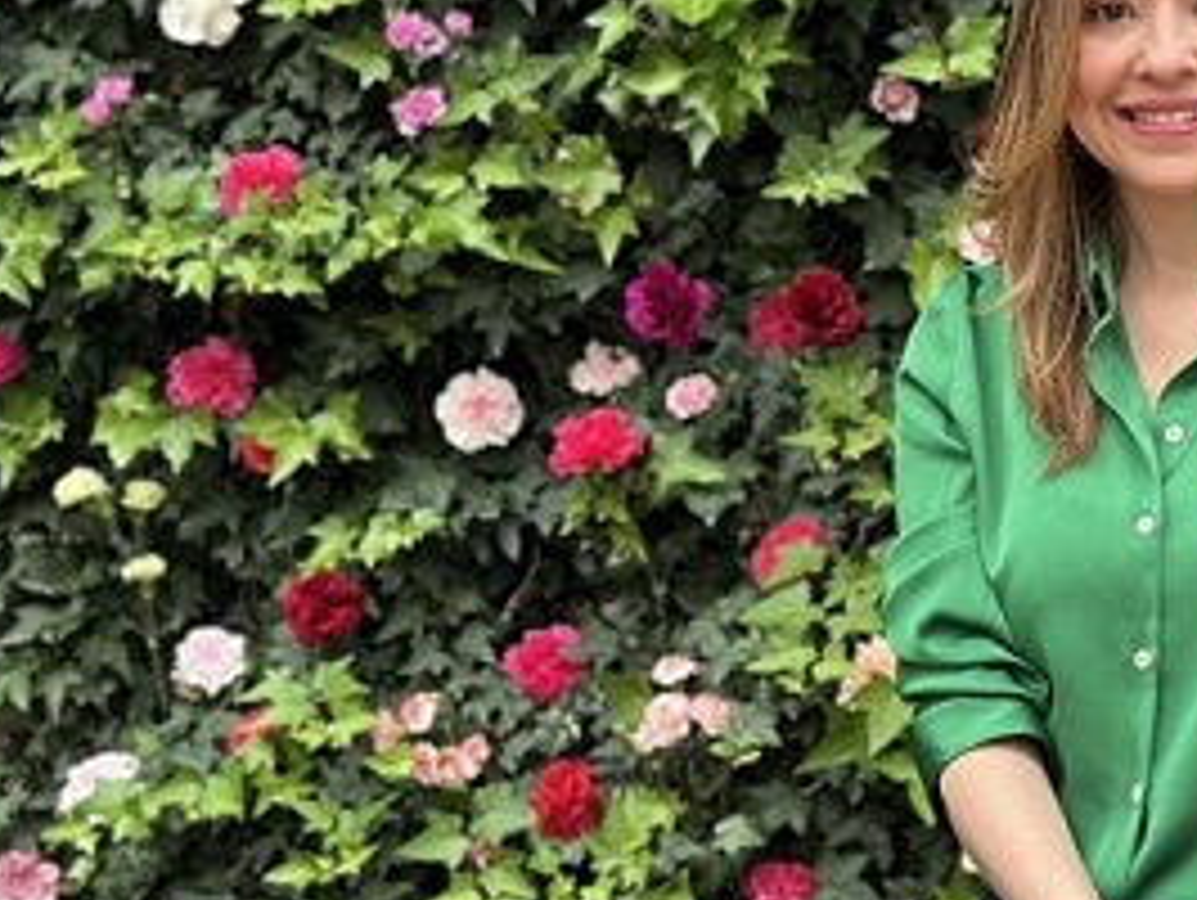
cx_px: 1004
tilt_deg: -2.3
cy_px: 403
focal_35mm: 83
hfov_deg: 23.1
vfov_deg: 17.8
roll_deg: +1.4
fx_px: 2873
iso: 80
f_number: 1.78
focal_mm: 6.86
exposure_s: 1/287
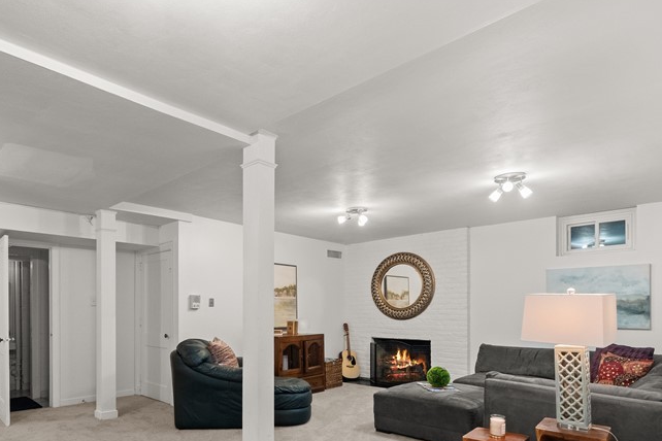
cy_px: 327
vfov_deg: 54.7
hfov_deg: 77.5
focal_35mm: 22
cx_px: 257
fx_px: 405
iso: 2000
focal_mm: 13
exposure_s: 1/20
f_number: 6.3
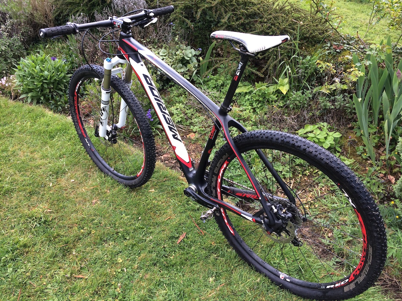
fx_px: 337
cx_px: 201
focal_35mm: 29
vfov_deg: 48.2
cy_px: 150
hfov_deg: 61.7
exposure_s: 1/100
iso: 40
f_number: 2.2
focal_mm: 4.15
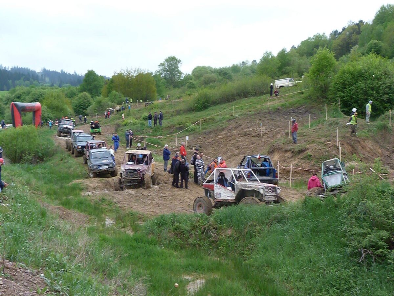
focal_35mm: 45
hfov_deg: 42.1
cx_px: 197
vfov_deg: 32.2
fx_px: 512
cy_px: 148
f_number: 5.6
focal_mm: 8.1
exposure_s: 1/640
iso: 500
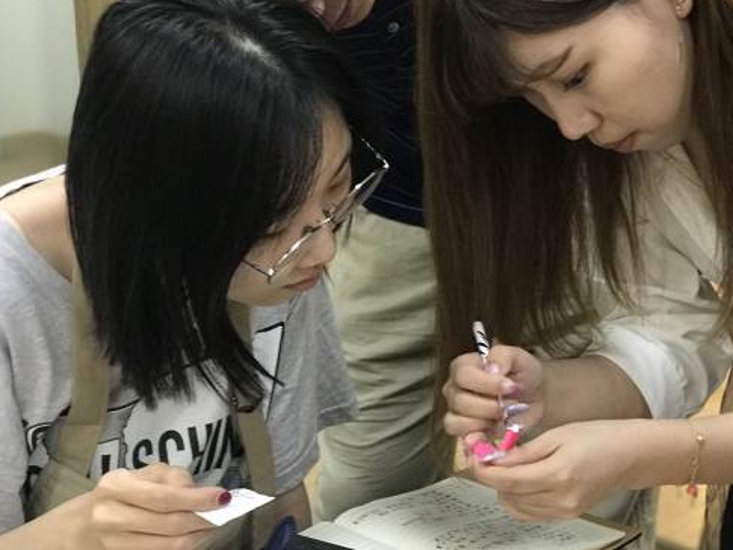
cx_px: 591
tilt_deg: -17.0
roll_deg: -0.2
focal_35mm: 94
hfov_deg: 20.6
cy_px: 230
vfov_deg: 15.7
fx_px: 1991
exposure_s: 1/50
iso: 320
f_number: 2.8
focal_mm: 6.6
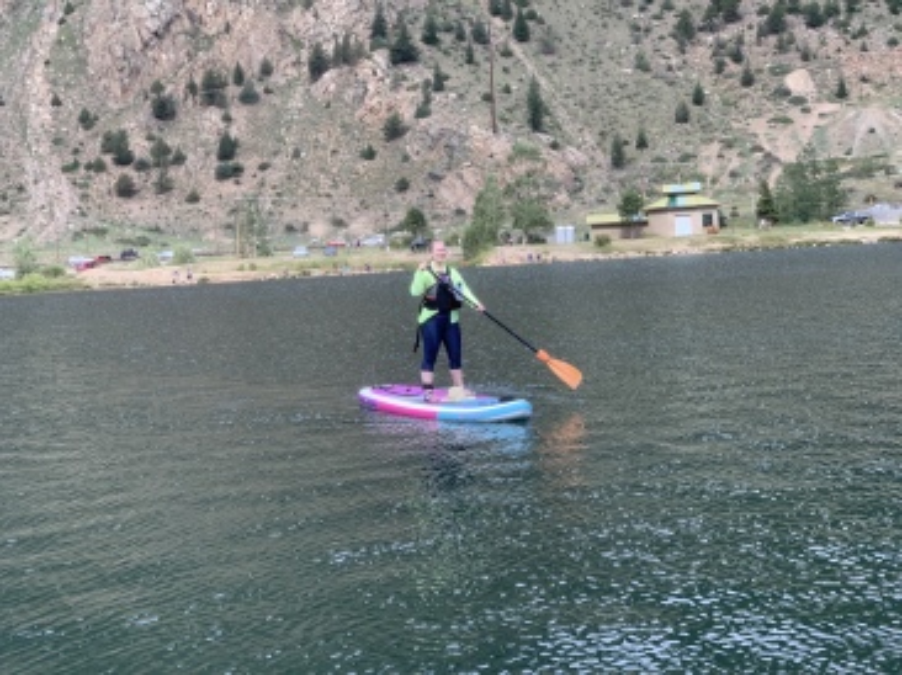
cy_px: 338
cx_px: 451
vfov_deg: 28.0
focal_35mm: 52
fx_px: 1354
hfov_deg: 36.8
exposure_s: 1/284
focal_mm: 6
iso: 16
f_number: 2.4
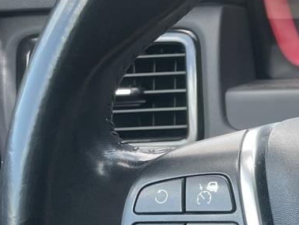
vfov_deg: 14.9
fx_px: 856
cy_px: 138
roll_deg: +3.6
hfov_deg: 16.9
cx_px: 515
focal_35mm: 99
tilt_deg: -26.5
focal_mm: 4.2
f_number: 1.6
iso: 50
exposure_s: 1/121
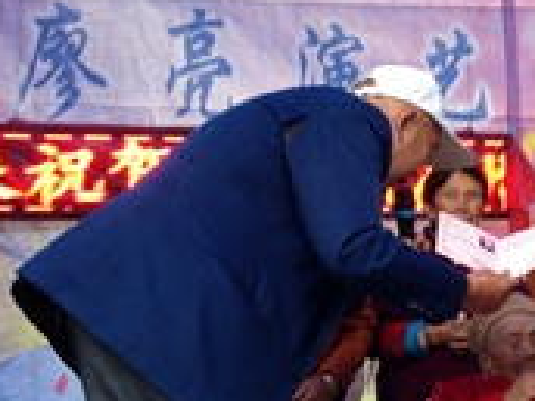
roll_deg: -1.9
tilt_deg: +8.9
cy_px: 294
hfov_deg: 19.5
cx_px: 597
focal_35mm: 96
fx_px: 1484
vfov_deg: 15.3
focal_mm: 4.12
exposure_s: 1/30
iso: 50
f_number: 2.4
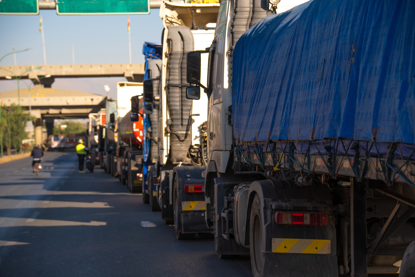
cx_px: 208
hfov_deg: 19.5
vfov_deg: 13.0
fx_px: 1210
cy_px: 138
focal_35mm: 105
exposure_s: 1/1000
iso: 100
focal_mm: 70
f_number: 4
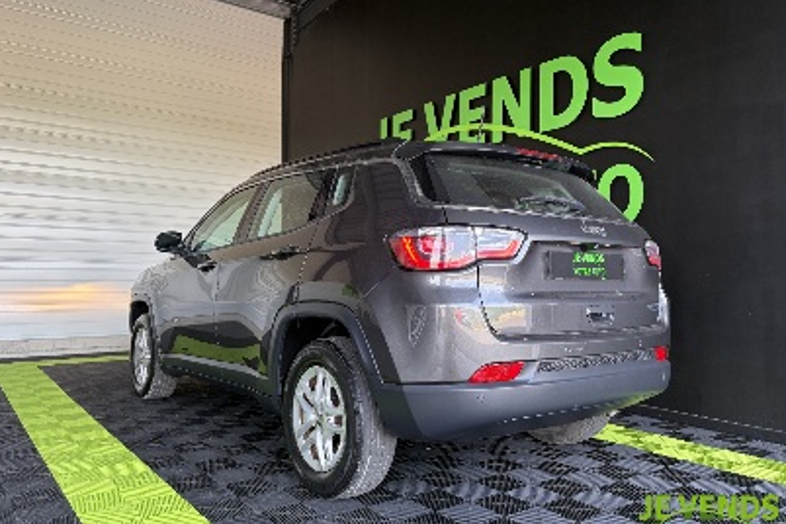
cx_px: 383
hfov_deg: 65.5
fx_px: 611
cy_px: 264
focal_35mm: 28
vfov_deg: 46.4
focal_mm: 5.96
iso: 80
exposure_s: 1/100
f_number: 1.6
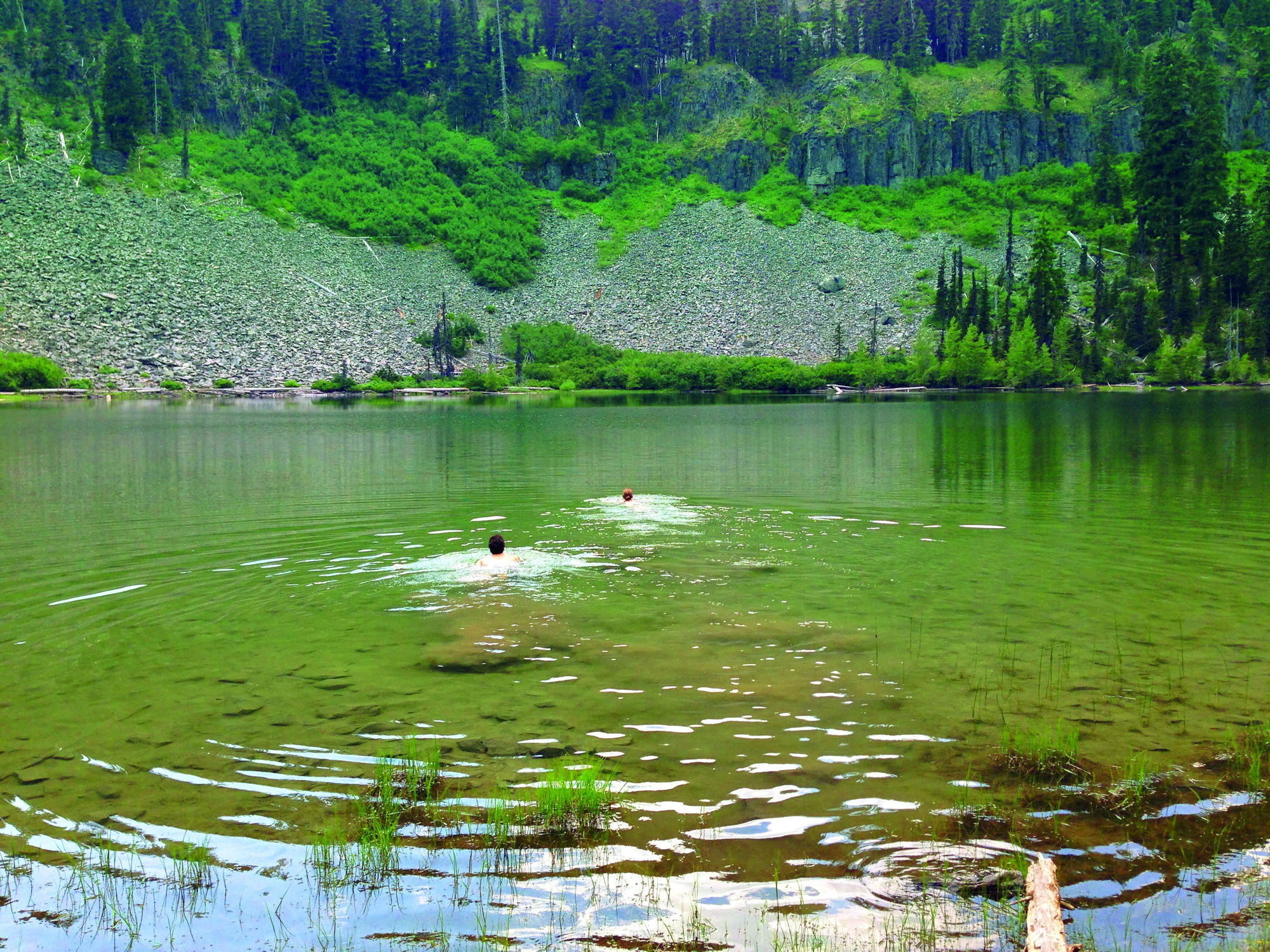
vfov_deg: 42.9
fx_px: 1211
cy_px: 476
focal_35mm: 33
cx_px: 635
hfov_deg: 55.4
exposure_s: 1/317
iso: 50
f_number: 2.4
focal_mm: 4.12
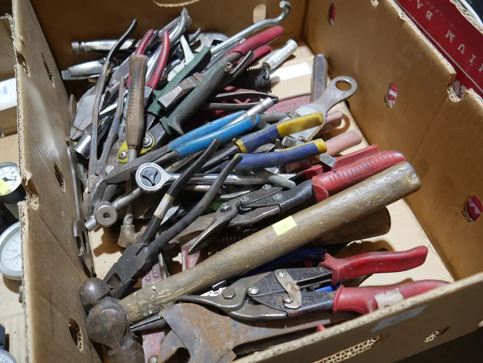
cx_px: 242
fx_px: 419
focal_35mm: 30
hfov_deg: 59.9
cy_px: 182
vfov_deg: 46.8
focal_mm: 15
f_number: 3.6
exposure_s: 1/60
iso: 400
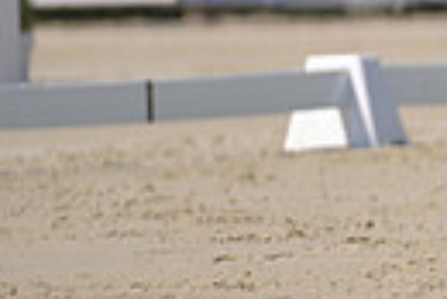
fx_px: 21094
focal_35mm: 1697
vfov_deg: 0.8
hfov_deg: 1.2
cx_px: 990
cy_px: -328
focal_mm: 380
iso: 200
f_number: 5
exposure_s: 1/1250
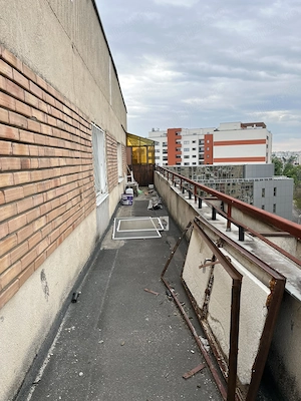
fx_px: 301
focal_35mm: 26
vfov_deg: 67.3
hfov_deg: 53.1
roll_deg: +1.6
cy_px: 200
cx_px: 150
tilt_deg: -7.5
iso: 50
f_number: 1.6
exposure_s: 1/1151
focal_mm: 5.1
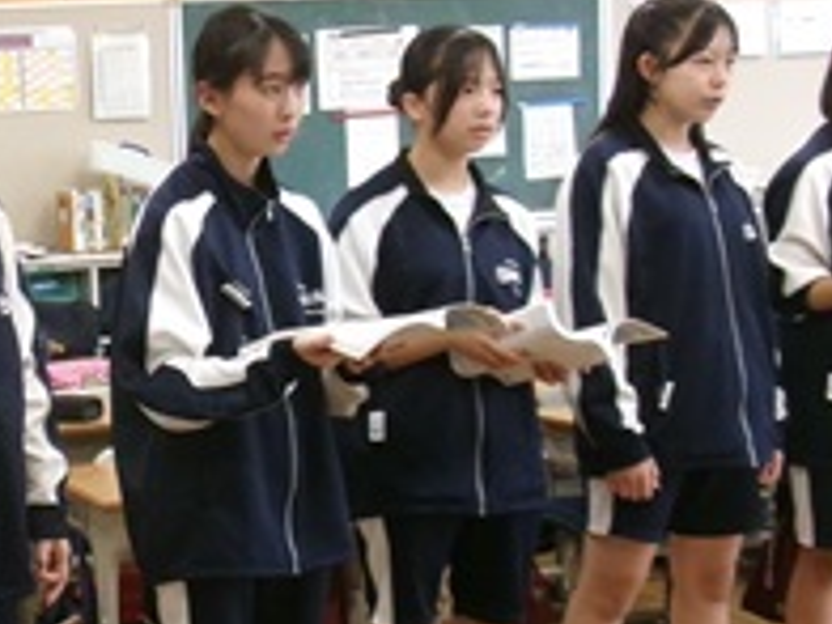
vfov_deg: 16.8
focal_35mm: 88
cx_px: -34
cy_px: 403
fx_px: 2115
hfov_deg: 21.3
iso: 262
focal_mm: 6.4
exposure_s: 1/34
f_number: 4.5
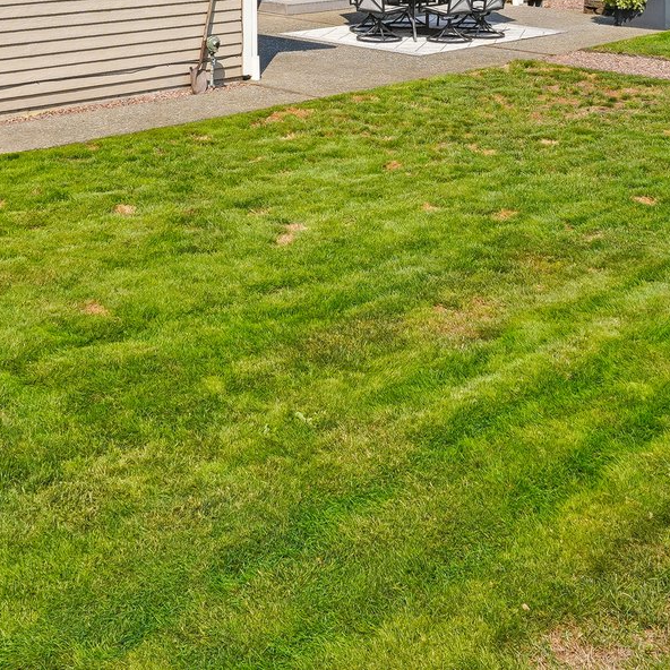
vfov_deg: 29.9
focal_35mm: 50
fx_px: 1095
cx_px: 357
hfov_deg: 34.0
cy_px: -101
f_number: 8
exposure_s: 1/200
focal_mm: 17
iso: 100
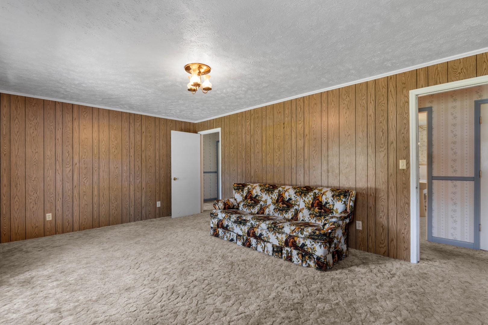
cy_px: 162
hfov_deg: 96.7
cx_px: 244
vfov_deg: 73.7
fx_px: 217
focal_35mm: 16
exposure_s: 1/6
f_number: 4.8
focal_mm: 11
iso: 100
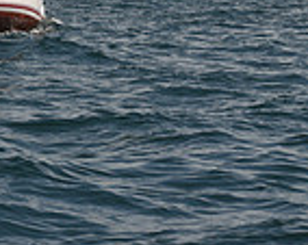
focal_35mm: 269
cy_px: -373
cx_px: -107
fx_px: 2447
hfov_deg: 7.1
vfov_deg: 5.5
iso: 250
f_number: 8
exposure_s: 1/640
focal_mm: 70
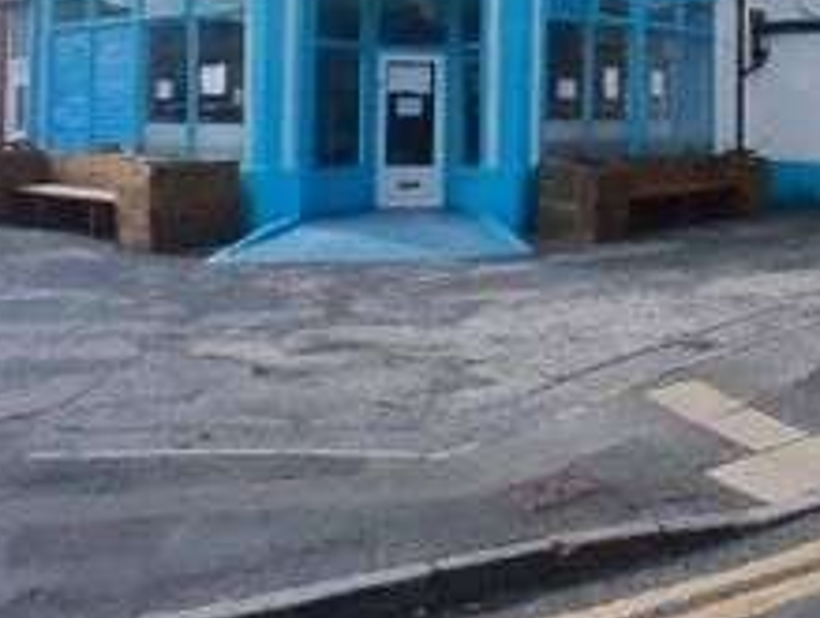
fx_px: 736
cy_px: 82
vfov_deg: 42.4
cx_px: 689
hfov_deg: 53.2
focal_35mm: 31
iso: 50
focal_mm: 1.4
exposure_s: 1/2304
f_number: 2.2
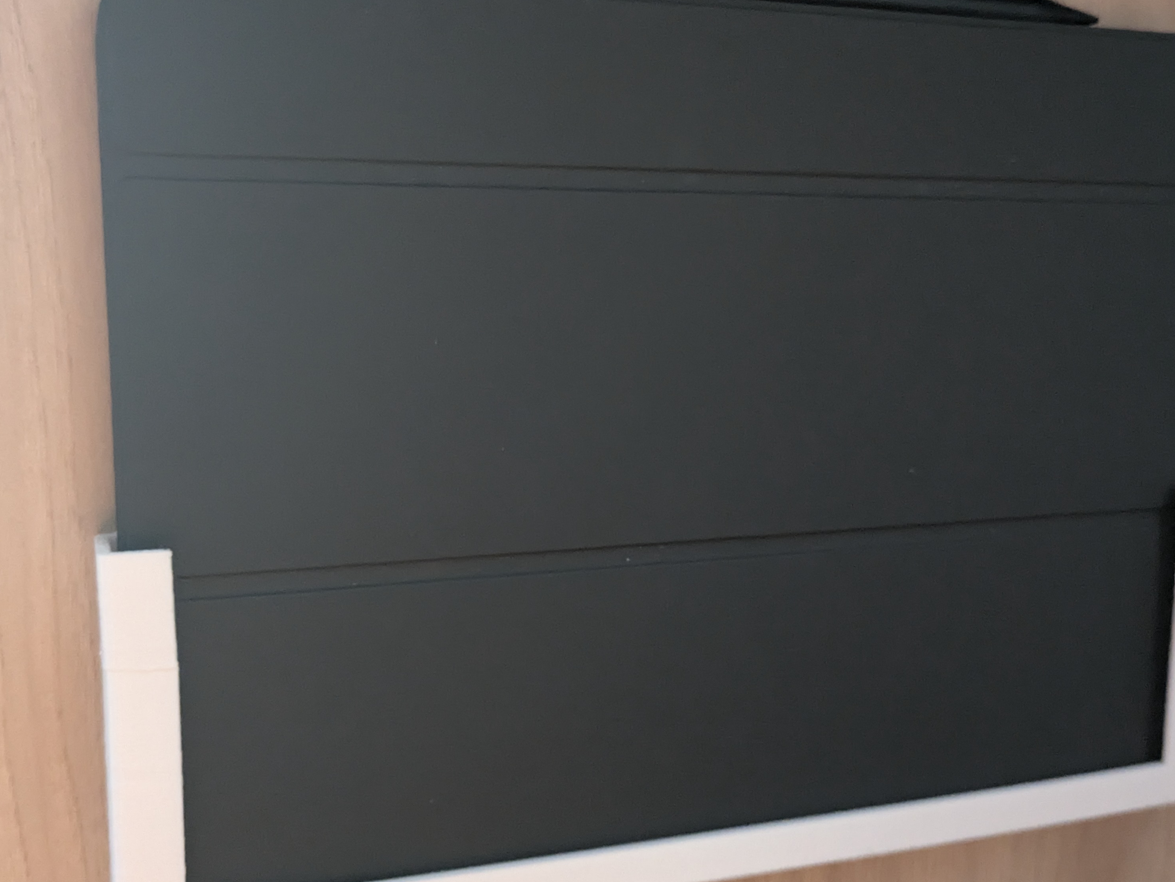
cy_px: 481
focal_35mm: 39
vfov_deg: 36.8
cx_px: 602
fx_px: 1324
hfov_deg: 47.8
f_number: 1.89
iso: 1685
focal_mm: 5.43
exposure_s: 1/16.7
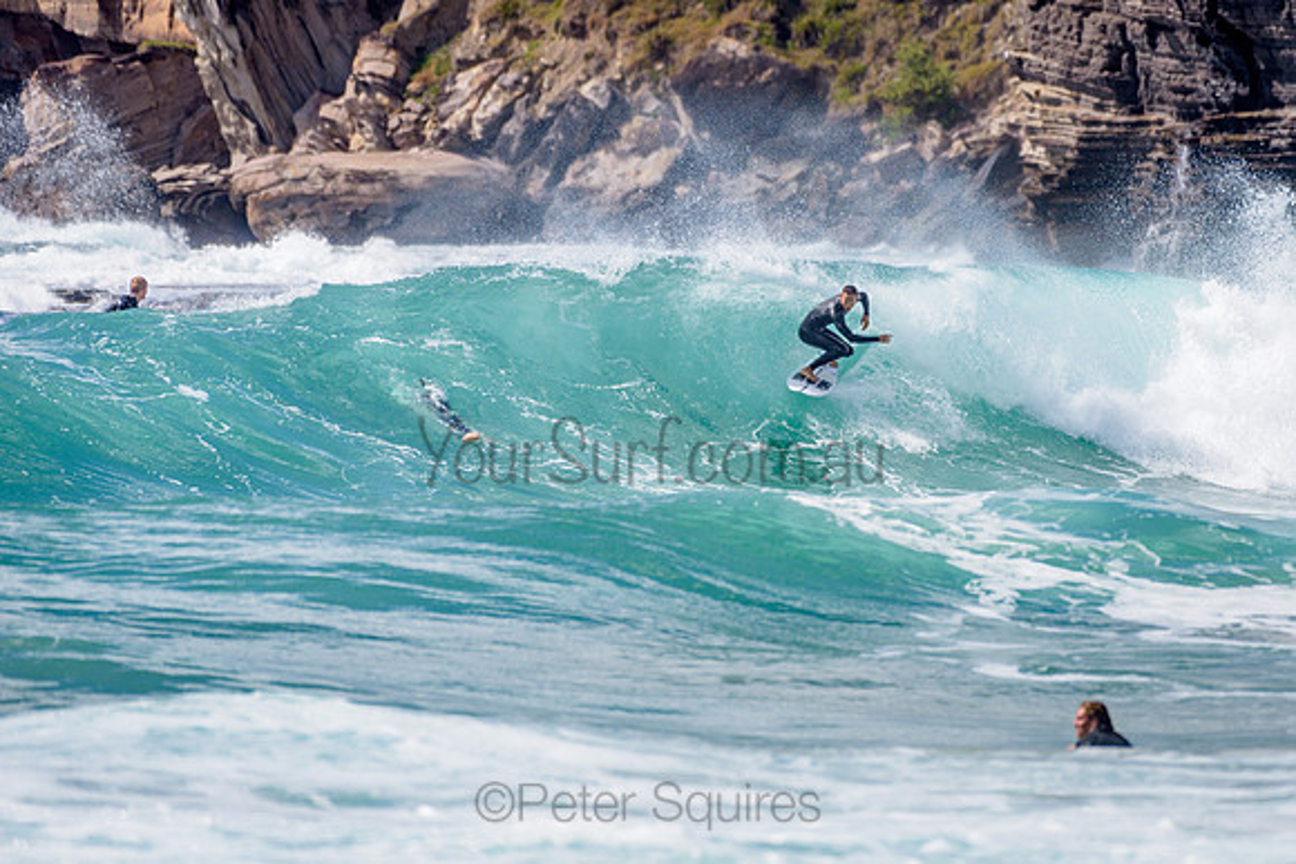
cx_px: 795
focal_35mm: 613
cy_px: 388
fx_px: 22076
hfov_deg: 3.4
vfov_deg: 2.2
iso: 110
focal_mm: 500
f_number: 5.6
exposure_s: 1/2000
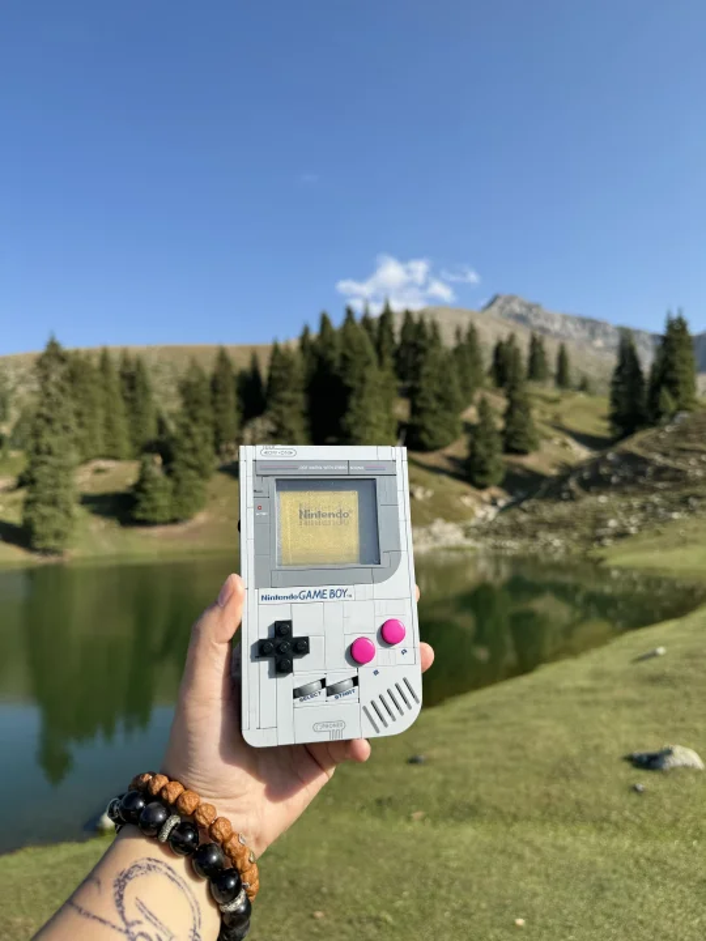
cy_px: 470
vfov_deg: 71.6
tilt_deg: +4.6
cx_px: 353
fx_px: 653
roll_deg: +0.7
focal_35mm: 24
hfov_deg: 56.8
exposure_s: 1/3802
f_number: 1.78
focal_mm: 6.76
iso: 80
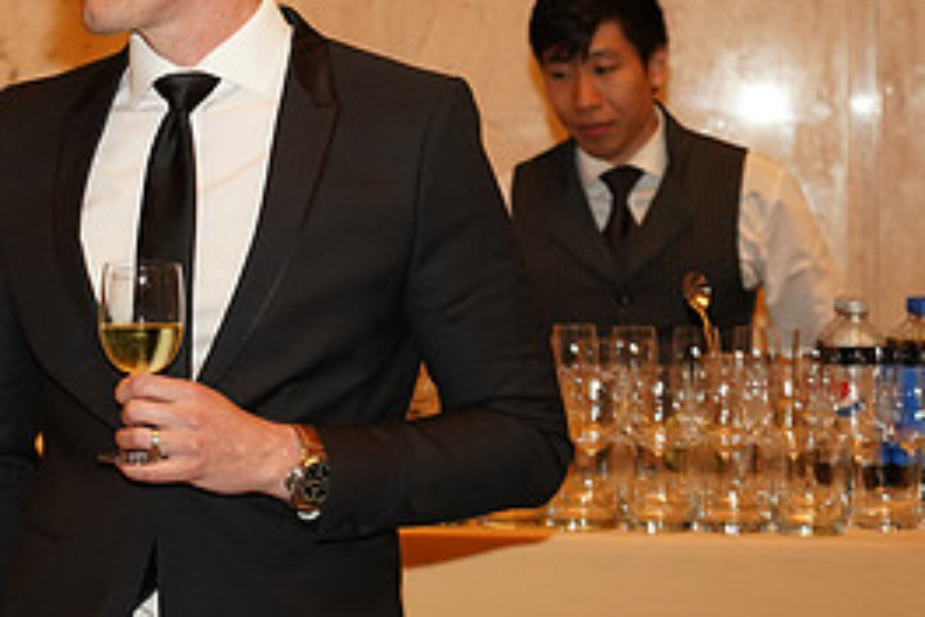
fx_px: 3212
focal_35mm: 125
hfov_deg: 16.0
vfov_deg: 11.0
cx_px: -28
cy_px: 233
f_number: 4
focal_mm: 57
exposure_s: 1/125
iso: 3200
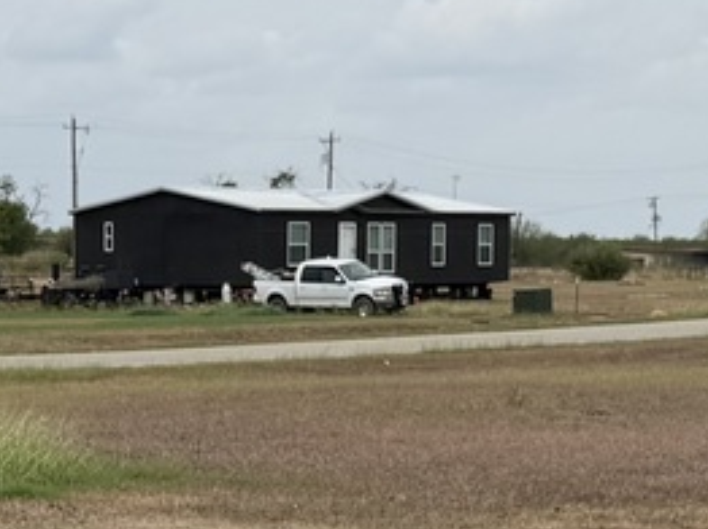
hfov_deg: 14.9
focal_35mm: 132
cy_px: 686
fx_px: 2697
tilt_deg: -8.0
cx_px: 165
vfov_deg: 11.0
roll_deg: +0.0
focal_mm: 6.76
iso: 80
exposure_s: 1/5319
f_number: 1.78
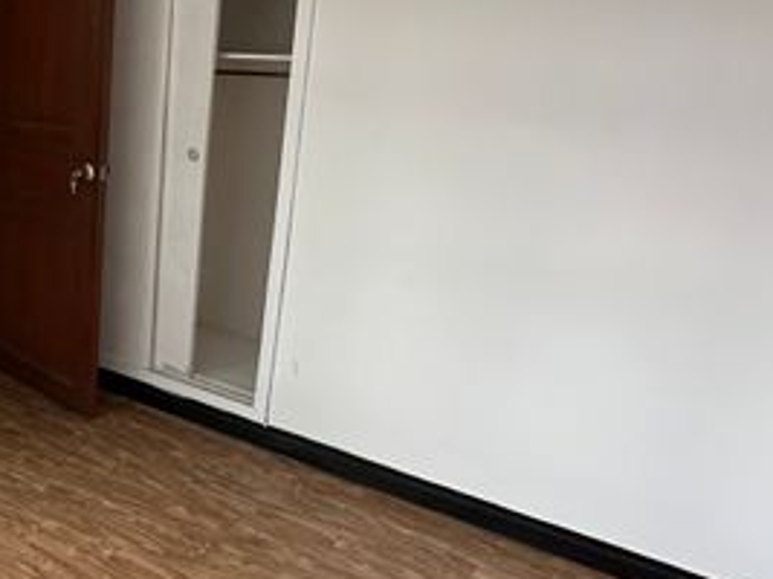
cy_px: 229
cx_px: 36
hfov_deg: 46.0
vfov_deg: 40.5
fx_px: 781
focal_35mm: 35
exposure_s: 1/120
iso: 250
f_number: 2.2
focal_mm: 2.22
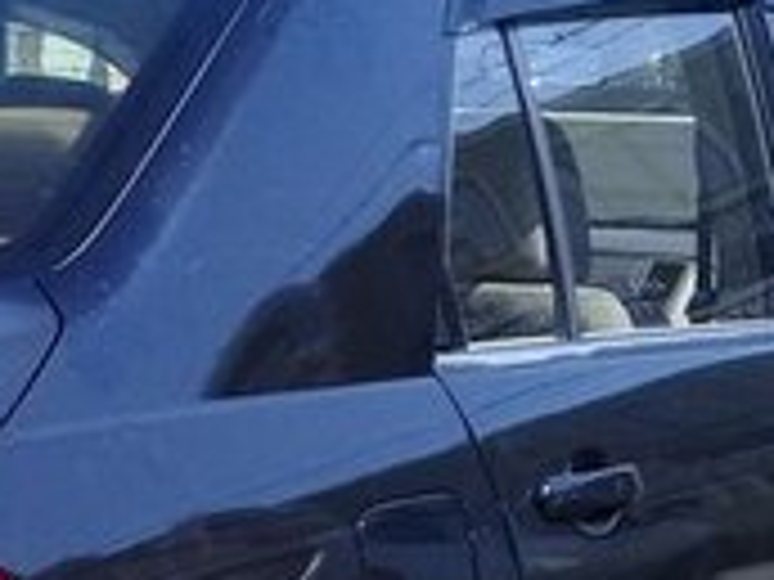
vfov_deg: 12.0
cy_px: 812
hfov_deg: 16.2
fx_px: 2661
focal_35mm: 119
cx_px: -32
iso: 50
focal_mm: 3.3
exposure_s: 1/696
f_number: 2.2
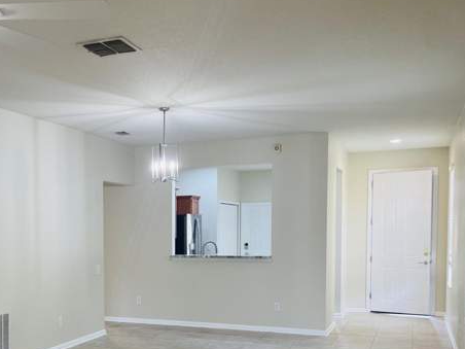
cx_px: 94
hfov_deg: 39.6
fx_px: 618
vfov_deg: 31.0
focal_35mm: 46
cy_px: 260
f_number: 1.6
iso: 80
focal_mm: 4.2
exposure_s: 1/60
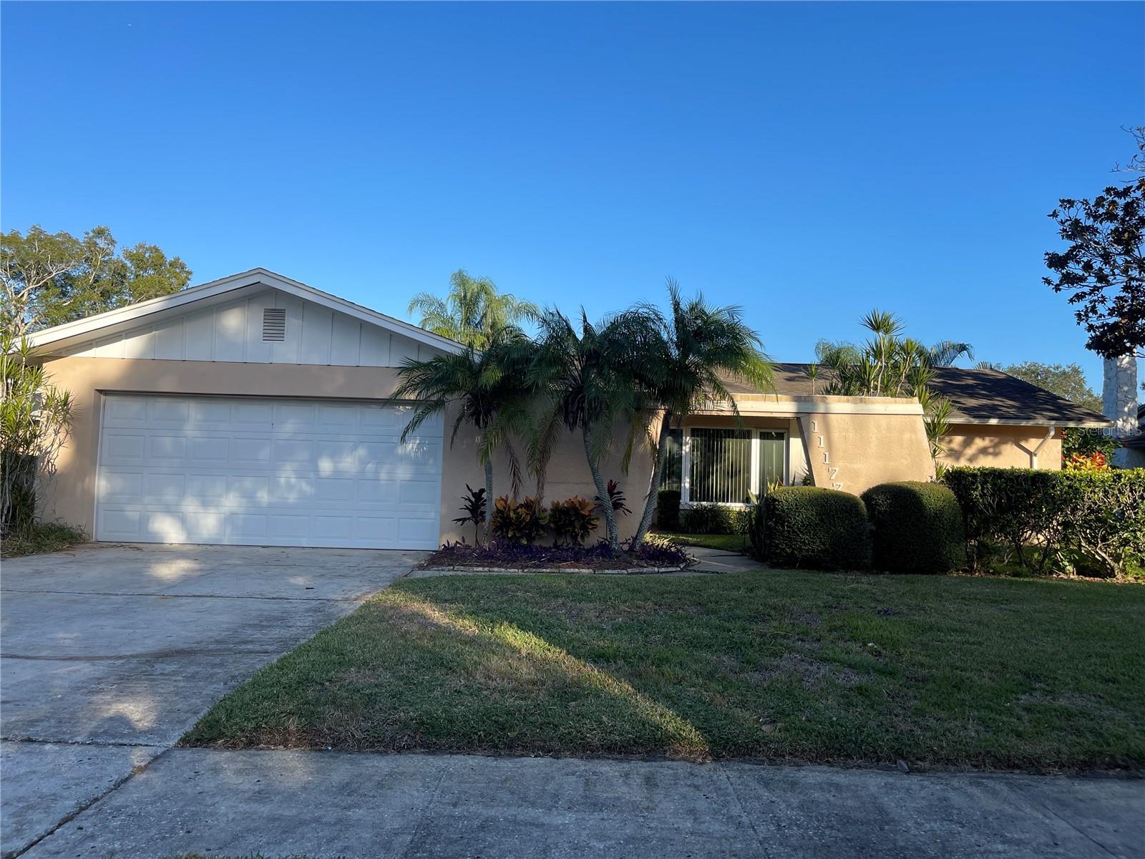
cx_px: 572
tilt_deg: +1.8
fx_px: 860
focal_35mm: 26
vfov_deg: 53.1
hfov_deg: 67.3
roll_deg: -2.4
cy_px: 430
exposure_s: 1/1946
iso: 32
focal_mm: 5.1
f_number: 1.6
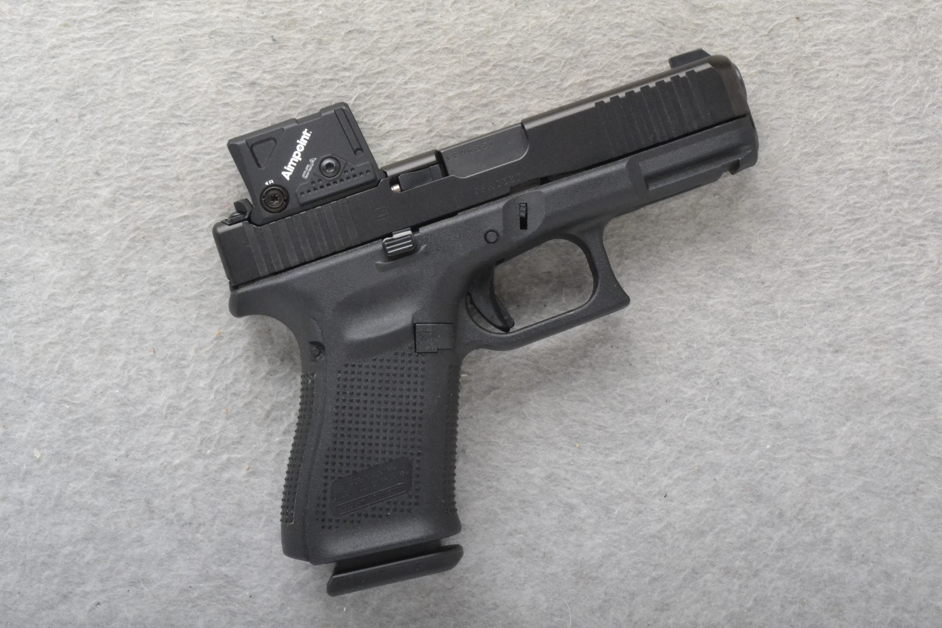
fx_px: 1648
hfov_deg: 31.9
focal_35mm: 63
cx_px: 471
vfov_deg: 21.6
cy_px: 314
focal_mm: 42
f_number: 20
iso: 3200
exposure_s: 1/160
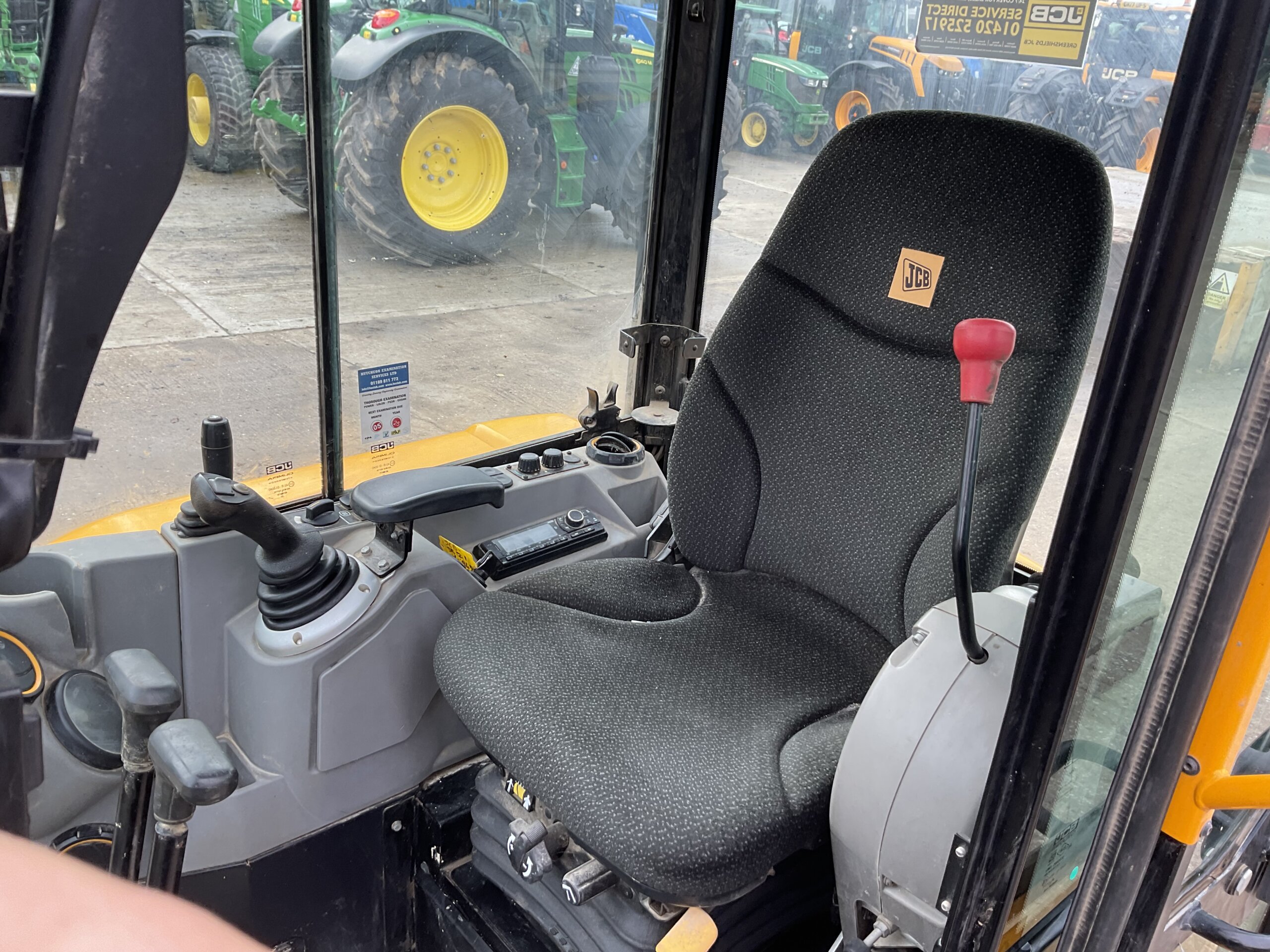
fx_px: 1064
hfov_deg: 61.7
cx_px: 635
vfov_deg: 48.2
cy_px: 476
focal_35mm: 29
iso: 16
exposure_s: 1/116
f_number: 1.8
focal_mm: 3
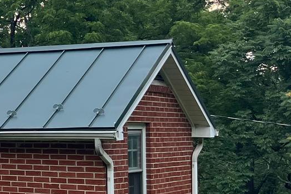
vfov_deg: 12.9
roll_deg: +0.2
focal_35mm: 106
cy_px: 94
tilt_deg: +3.2
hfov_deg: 15.9
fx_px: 857
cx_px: -255
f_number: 1.6
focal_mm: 5.1
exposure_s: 1/1000
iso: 50
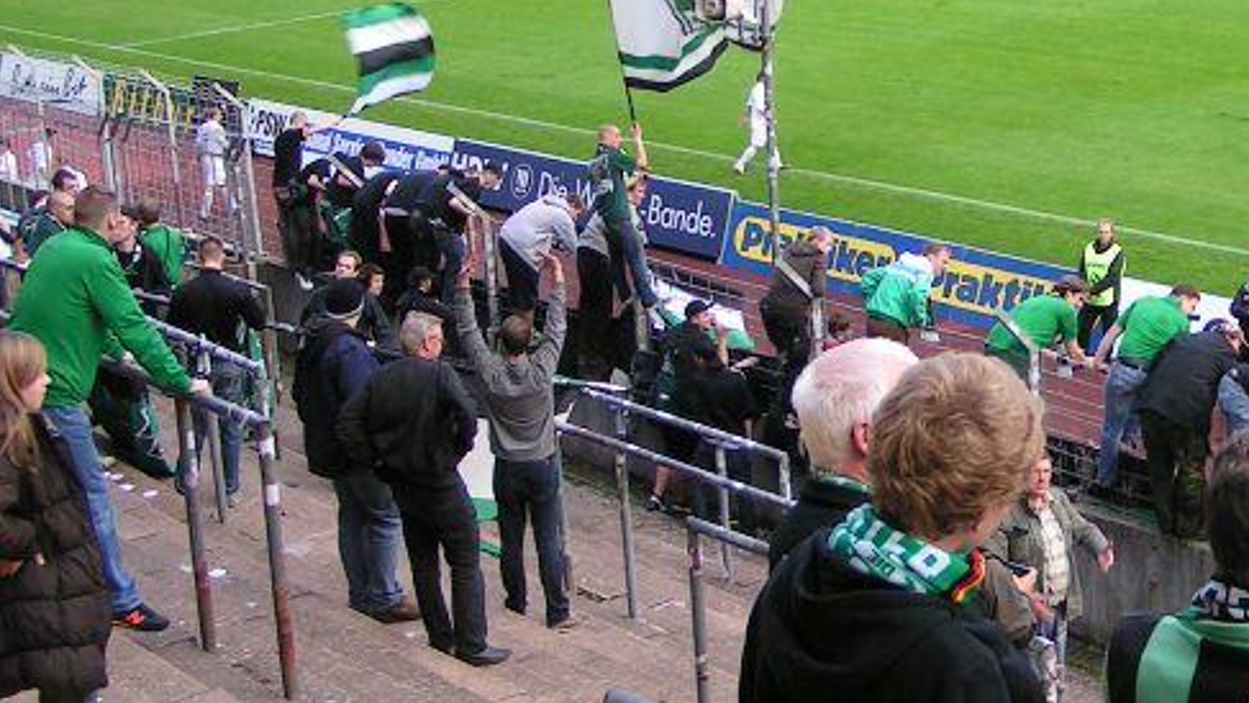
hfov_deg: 30.3
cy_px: 228
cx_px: 985
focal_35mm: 68
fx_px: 2252
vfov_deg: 17.7
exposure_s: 1/50
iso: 50
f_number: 2.8
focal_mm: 5.8
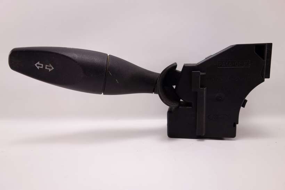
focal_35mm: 28
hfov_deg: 65.5
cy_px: 95
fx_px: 222
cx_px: 142
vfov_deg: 46.4
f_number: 2.2
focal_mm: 10.4
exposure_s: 1/100
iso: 125
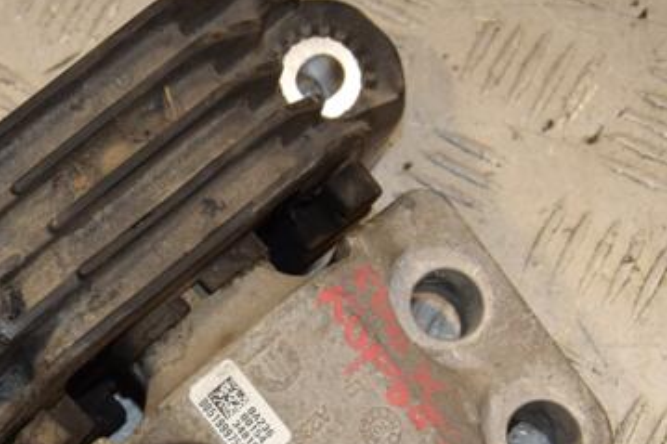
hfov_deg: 18.0
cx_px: 126
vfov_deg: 12.1
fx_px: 2090
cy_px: 242
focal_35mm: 113
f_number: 8
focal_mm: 45
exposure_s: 1/200
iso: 800
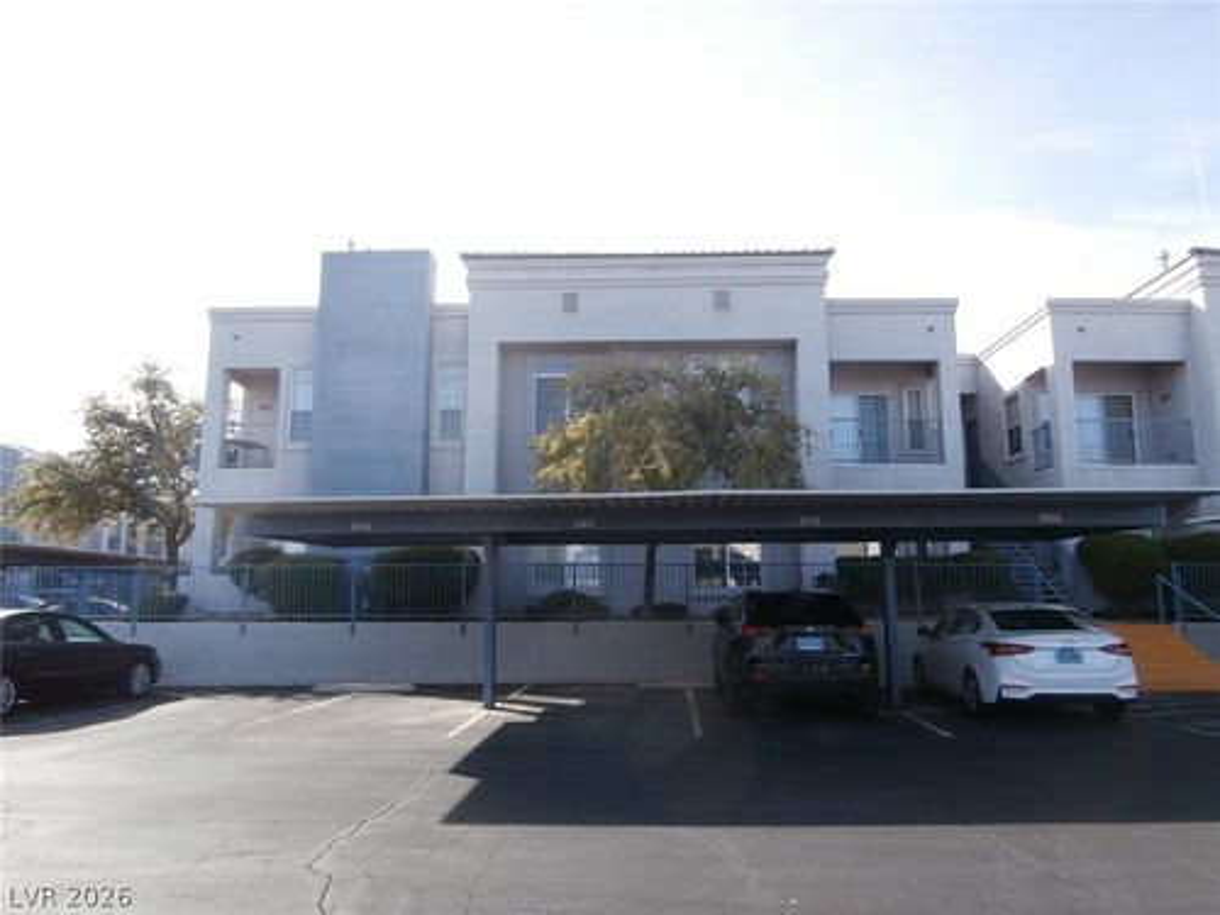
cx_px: 610
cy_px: 458
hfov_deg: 71.6
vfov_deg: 56.8
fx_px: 846
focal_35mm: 24
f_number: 3
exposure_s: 1/500
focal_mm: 4.2
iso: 100
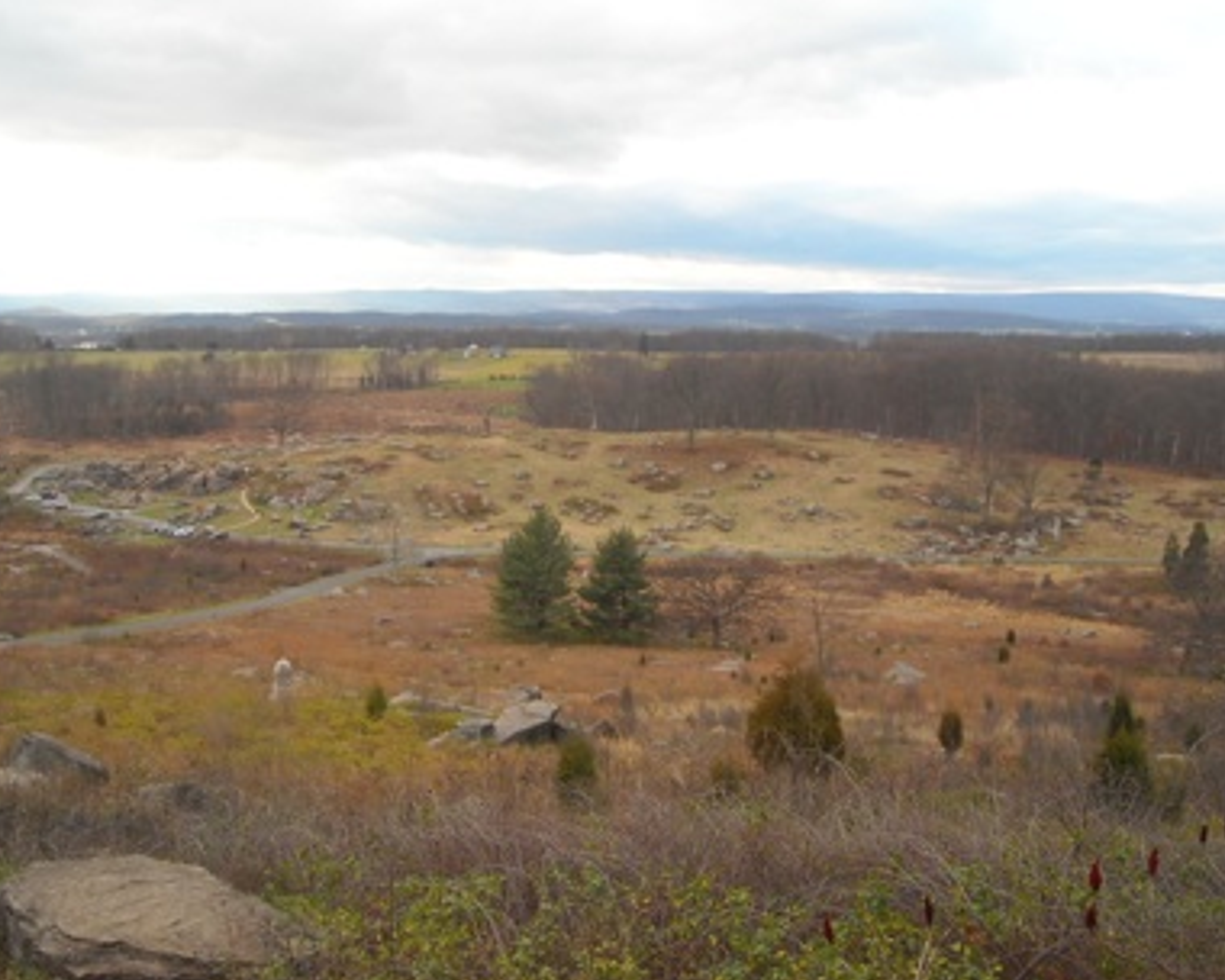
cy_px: 466
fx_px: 1631
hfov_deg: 41.2
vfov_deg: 33.4
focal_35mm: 45
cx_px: 600
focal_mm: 5.7
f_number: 2.8
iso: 64
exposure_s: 1/125
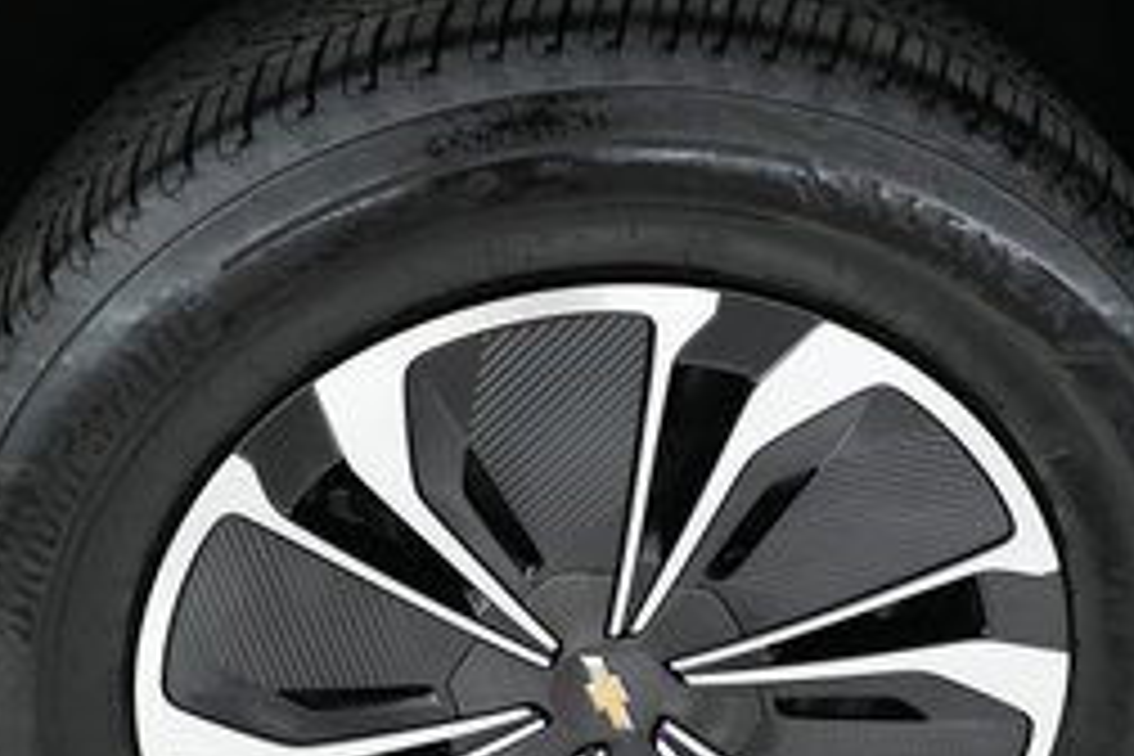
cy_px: 549
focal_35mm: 71
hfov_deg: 28.4
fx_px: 2236
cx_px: 612
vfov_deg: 19.1
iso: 4000
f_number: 2.8
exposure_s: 1/250
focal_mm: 28
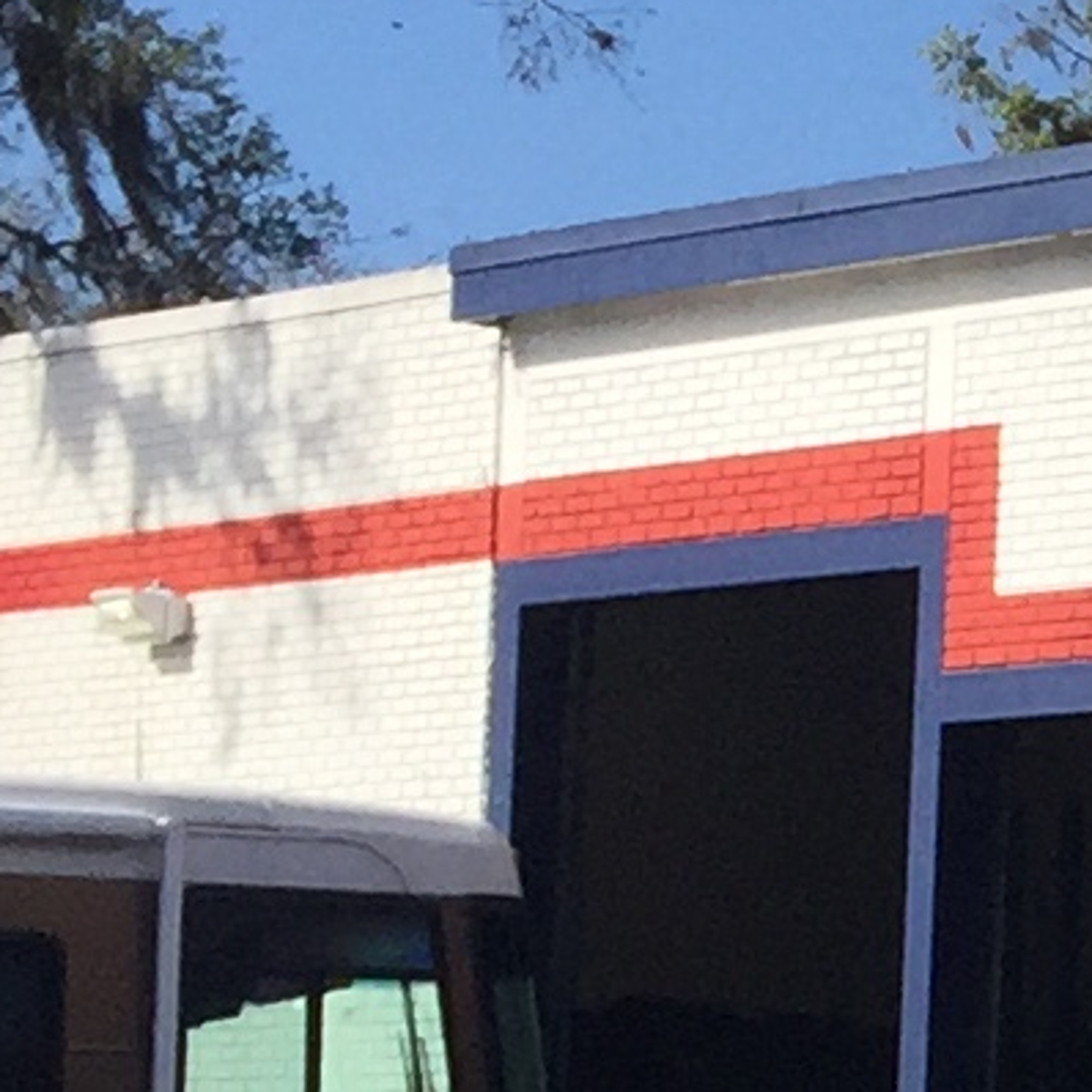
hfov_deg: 7.3
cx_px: 3454
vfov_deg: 8.3
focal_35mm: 210
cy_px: 1037
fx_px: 7495
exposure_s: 1/2825
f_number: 2.2
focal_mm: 4.15
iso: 32
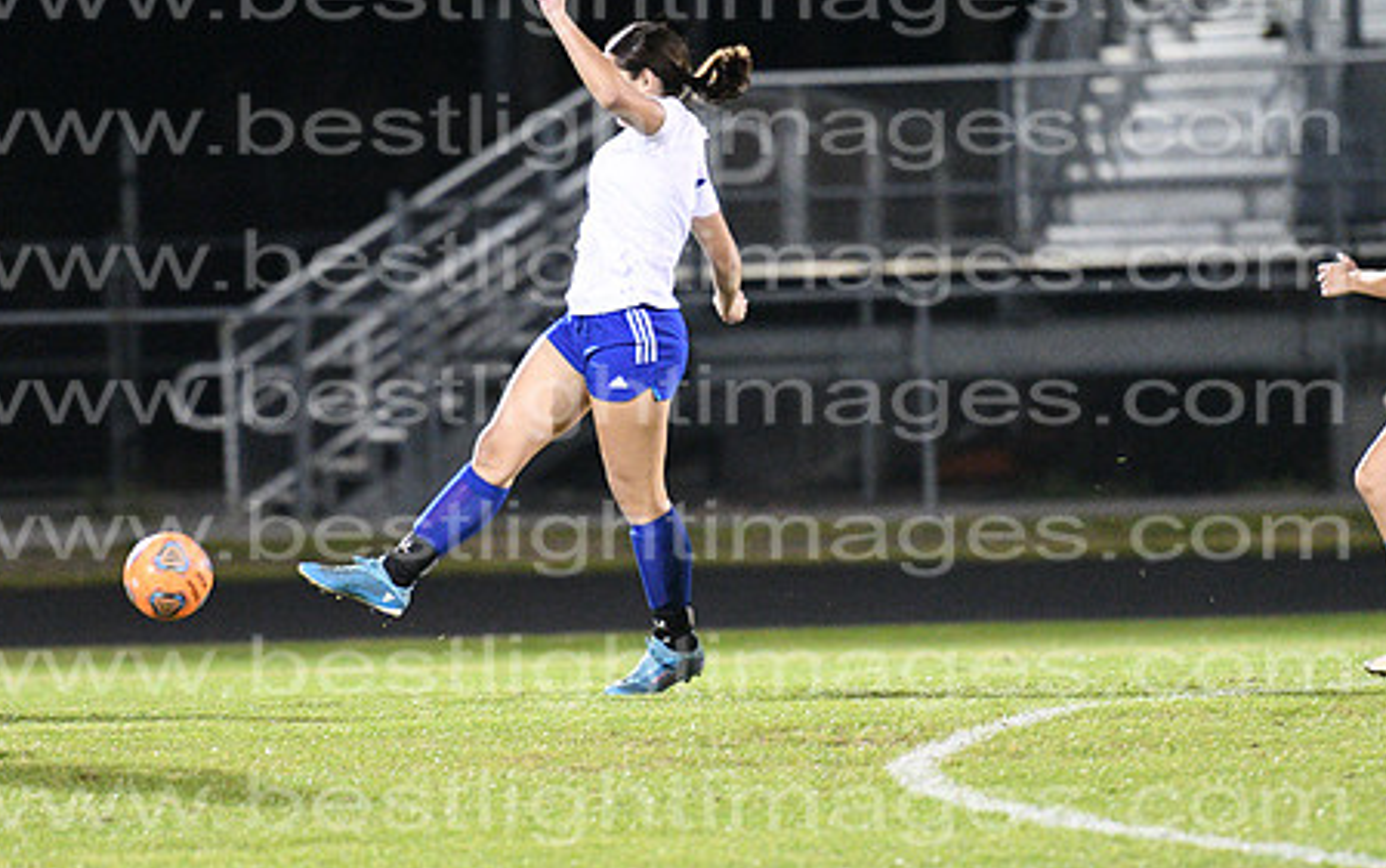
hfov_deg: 5.3
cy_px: 335
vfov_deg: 3.3
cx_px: 651
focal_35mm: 395
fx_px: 14926
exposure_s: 1/800
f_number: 2.8
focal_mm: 200
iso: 10000
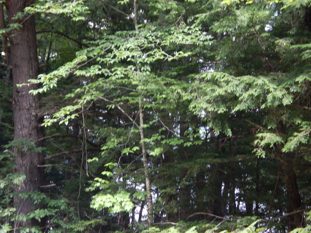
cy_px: 116
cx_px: 156
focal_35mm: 115
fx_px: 1033
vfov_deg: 12.9
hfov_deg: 17.1
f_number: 4.6
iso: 125
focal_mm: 20.5
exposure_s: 1/40
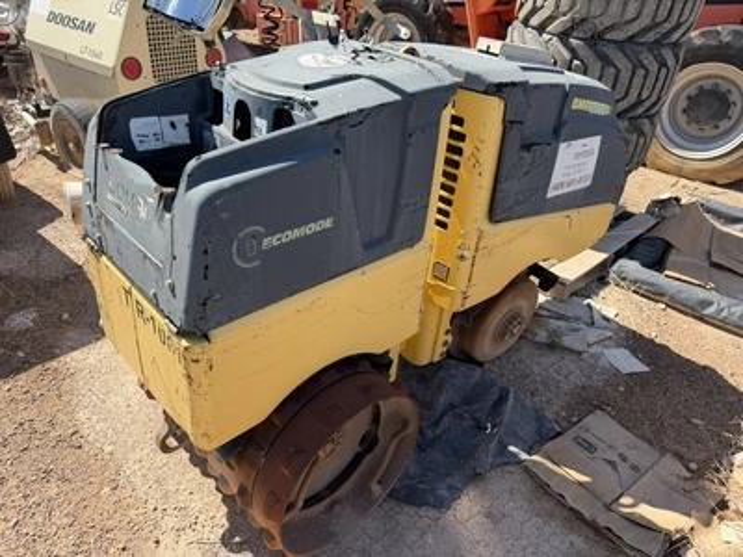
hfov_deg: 71.6
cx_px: 372
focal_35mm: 24
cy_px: 278
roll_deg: -2.3
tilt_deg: -33.7
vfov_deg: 56.8
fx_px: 515
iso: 80
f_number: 1.78
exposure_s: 1/2232
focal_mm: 6.76
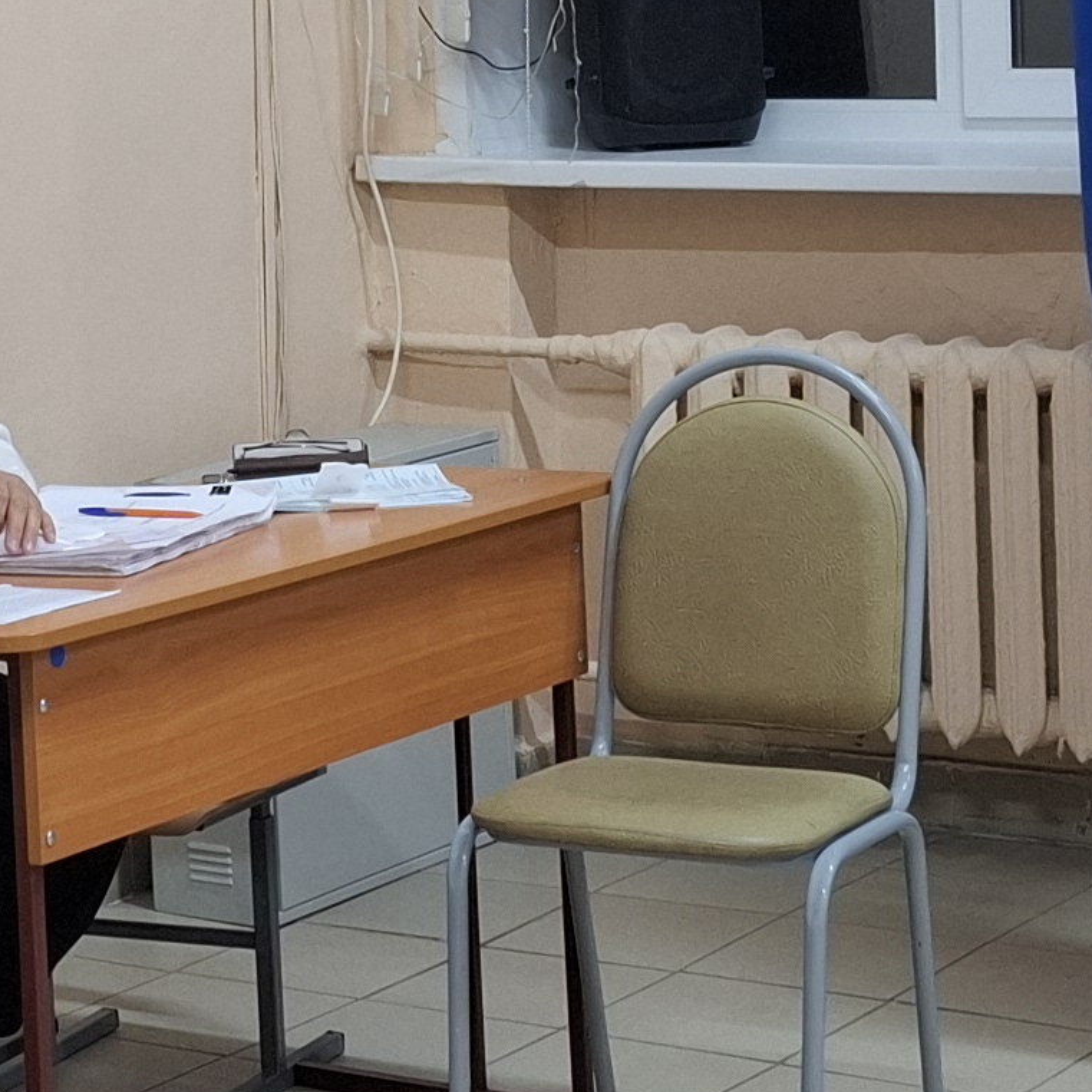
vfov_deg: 15.7
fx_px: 3890
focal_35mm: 109
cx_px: 135
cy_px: 69
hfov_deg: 15.8
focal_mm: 5.54
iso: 160
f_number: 1.8
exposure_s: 1/50
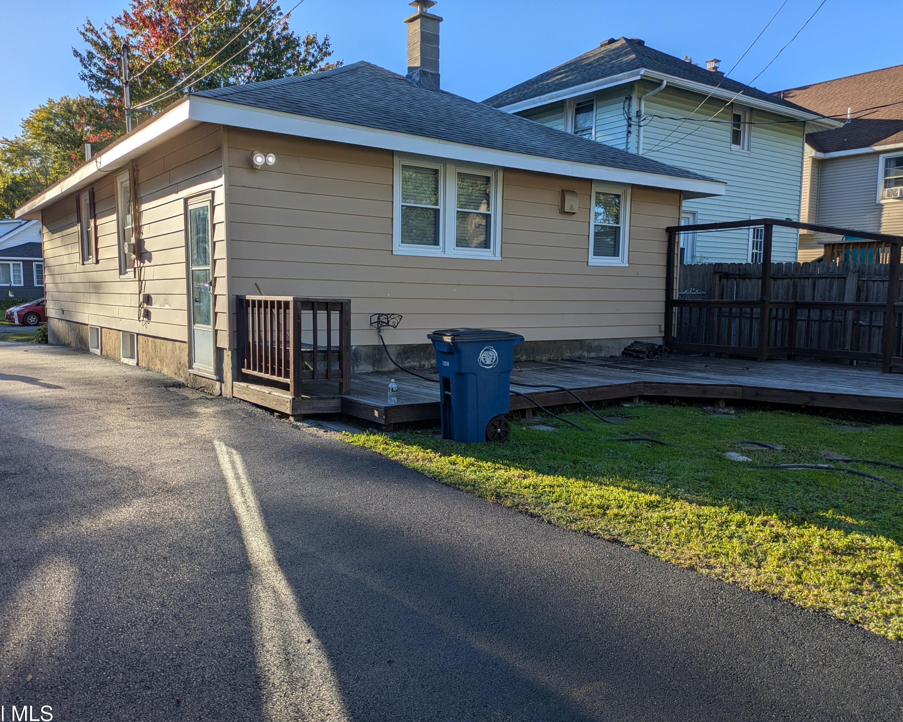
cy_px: 373
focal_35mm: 27
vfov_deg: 53.2
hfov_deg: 64.1
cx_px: 442
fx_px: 722
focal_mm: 5.43
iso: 46
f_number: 1.89
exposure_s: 1/2092
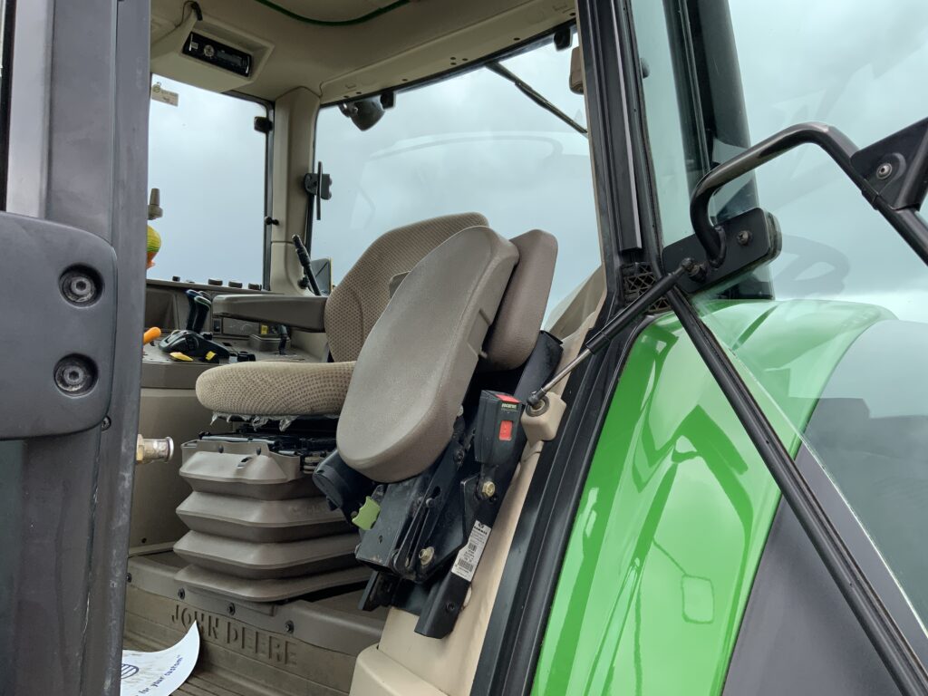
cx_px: 464
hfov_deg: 61.7
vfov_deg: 48.2
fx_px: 777
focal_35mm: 29
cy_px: 348
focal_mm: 3
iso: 16
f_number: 1.8
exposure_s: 1/568
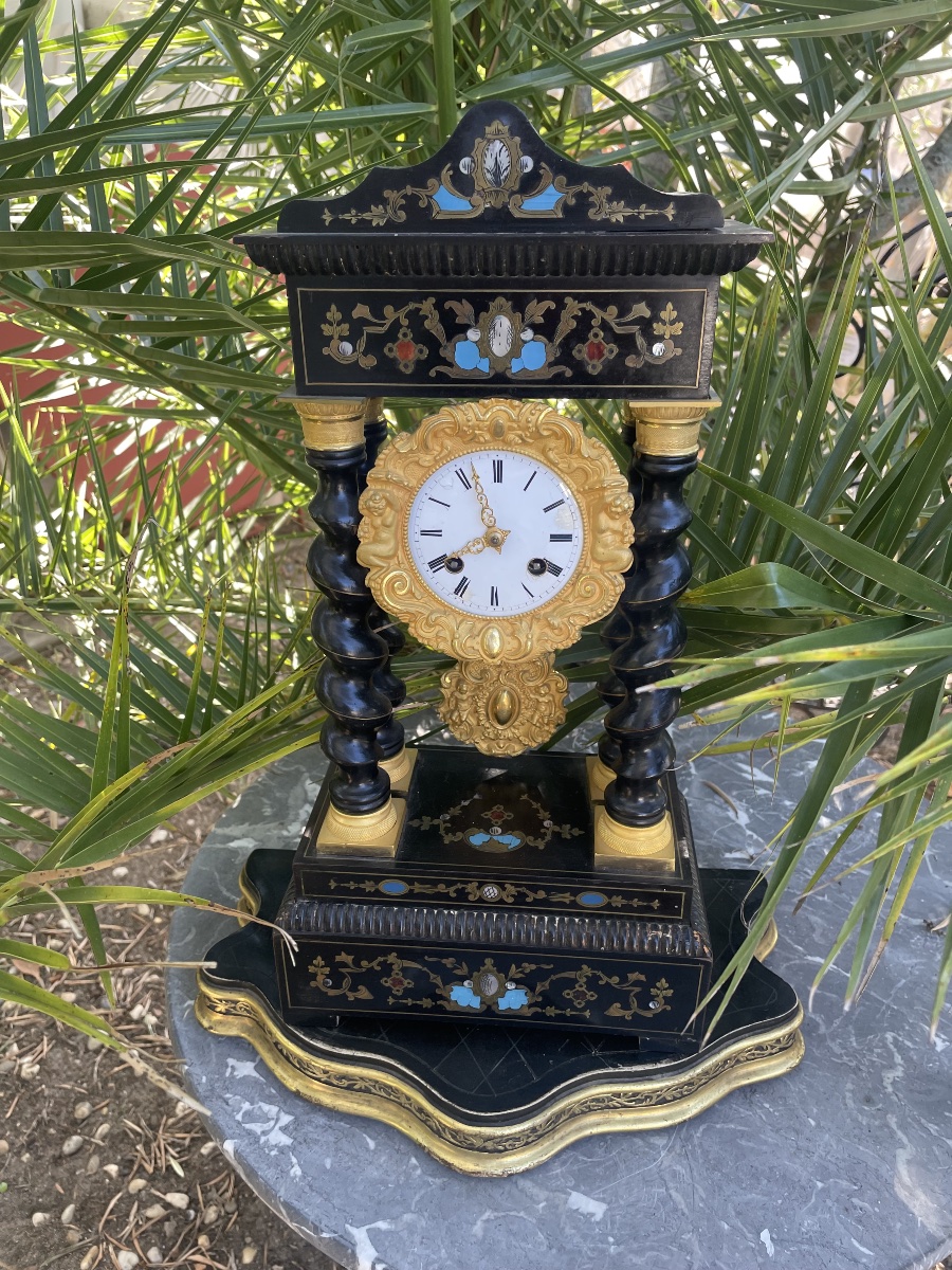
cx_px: 476
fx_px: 953
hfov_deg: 53.1
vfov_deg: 67.3
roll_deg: -2.4
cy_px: 635
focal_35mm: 26
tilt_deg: -28.1
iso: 64
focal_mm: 4.2
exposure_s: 1/121
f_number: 1.6
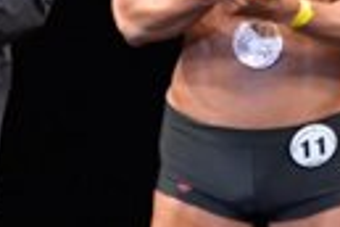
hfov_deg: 1.3
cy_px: 222
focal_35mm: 1535
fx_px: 14496
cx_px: -389
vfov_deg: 0.9
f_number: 5.6
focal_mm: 170
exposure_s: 1/400
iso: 3200
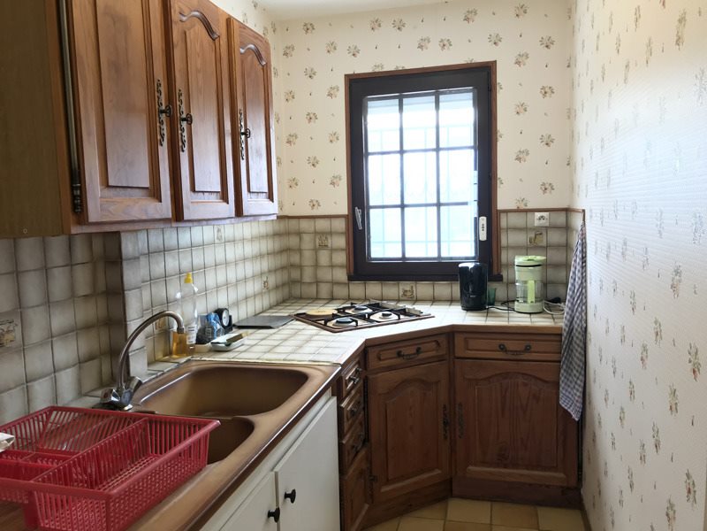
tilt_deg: -4.8
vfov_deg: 49.7
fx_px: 572
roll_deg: +1.8
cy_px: 266
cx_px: 354
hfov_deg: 63.4
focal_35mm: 28
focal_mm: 3.99
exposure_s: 1/50
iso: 25
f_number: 1.8
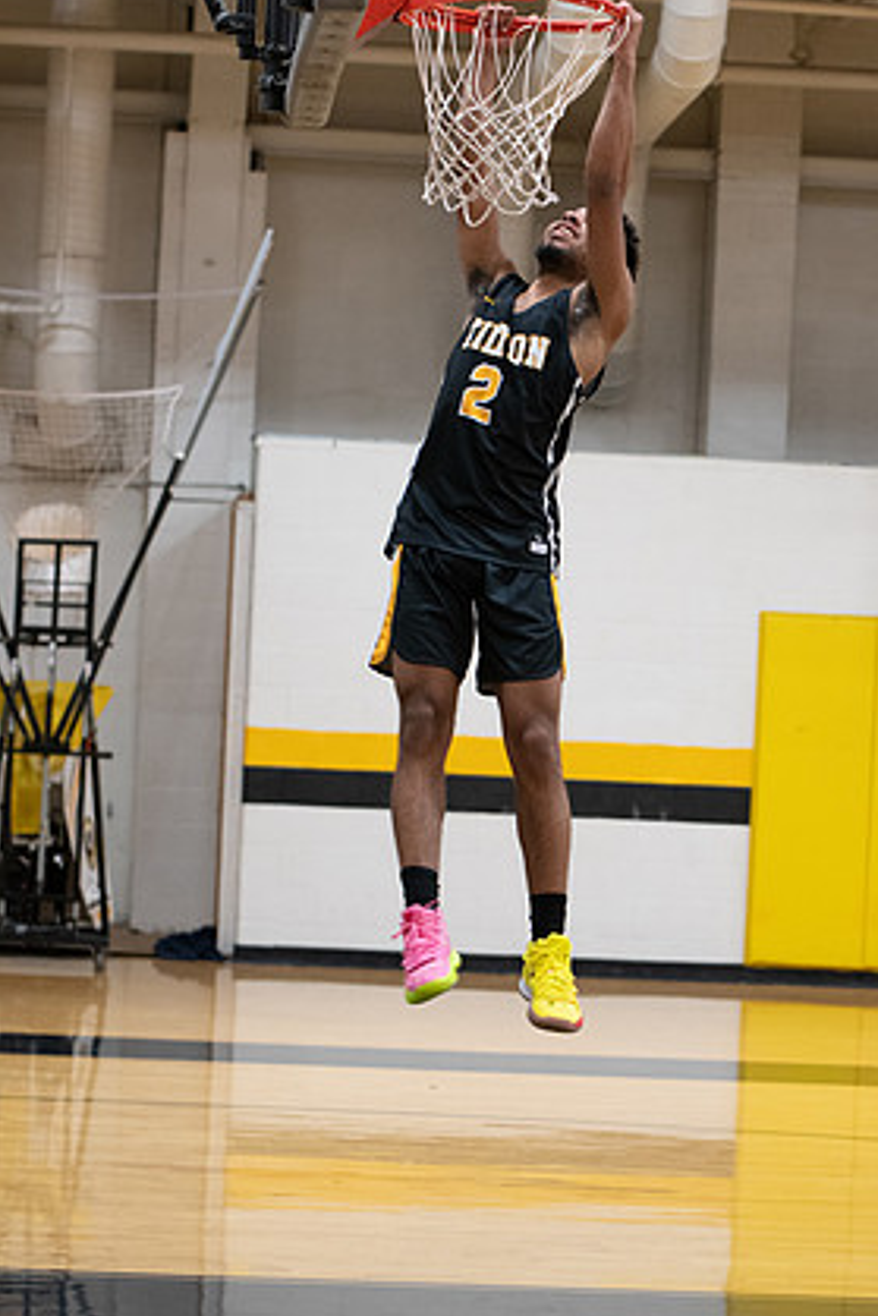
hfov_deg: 12.1
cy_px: 689
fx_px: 4130
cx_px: 469
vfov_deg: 18.1
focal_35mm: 113
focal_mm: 70
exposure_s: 1/200
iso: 2000
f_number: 2.8
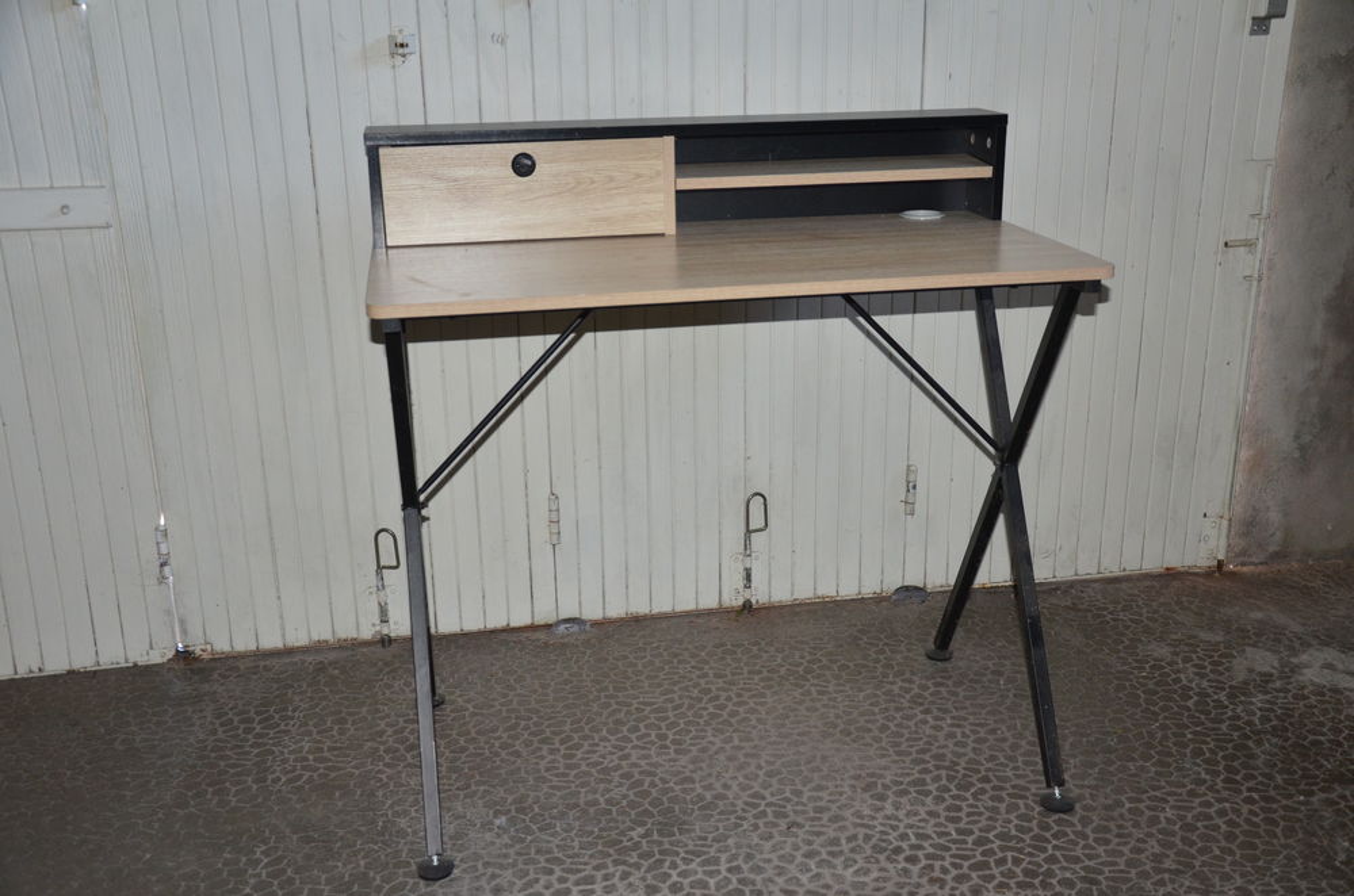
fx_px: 1464
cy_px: 448
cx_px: 677
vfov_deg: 34.1
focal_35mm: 39
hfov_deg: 49.6
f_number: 4
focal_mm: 26
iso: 800
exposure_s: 1/60
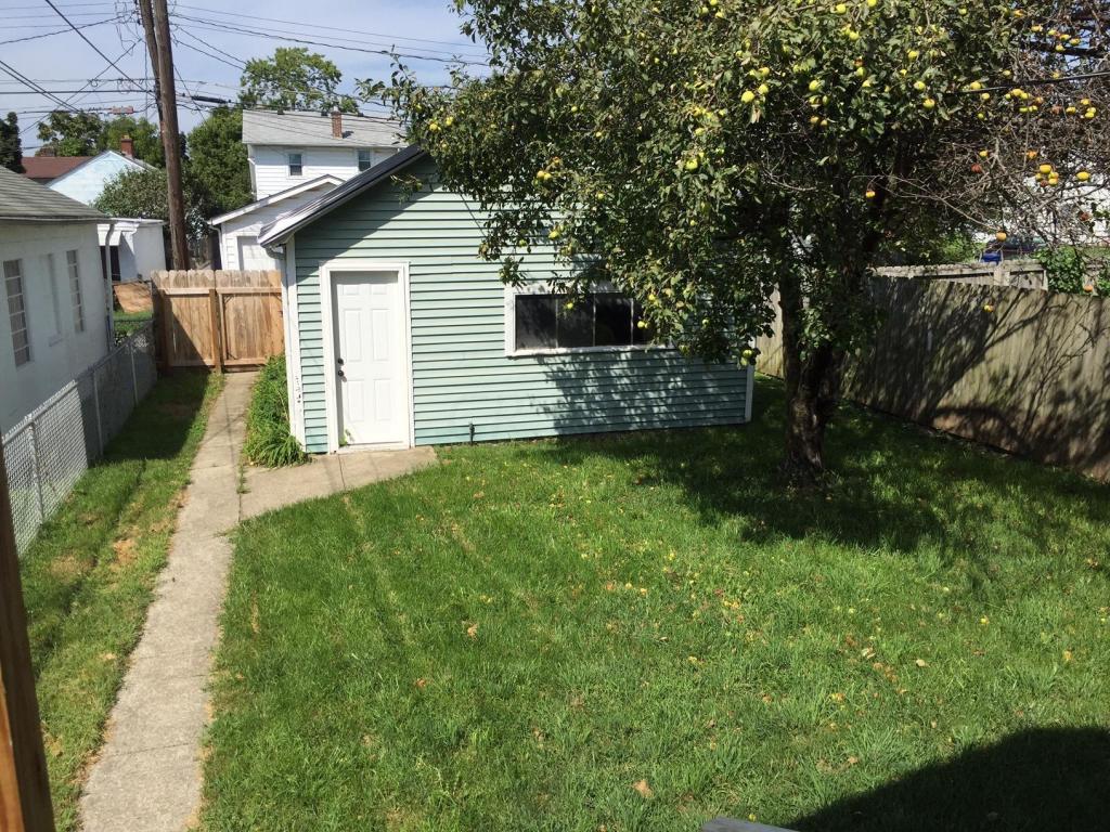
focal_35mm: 29
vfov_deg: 48.2
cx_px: 555
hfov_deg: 61.7
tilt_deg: -12.0
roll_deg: -0.6
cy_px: 416
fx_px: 930
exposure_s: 1/2639
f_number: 2.2
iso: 32
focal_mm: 4.15
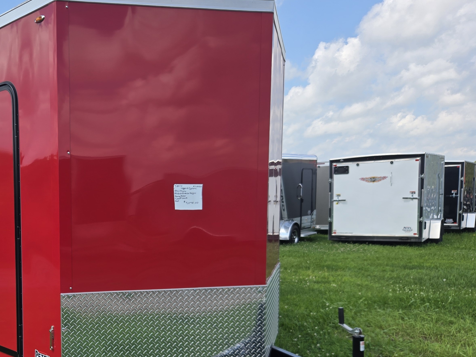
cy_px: 253
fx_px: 536
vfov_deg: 36.2
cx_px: 81
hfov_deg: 45.0
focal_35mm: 39
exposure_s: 1/1192
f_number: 1.8
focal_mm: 5.4
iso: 25
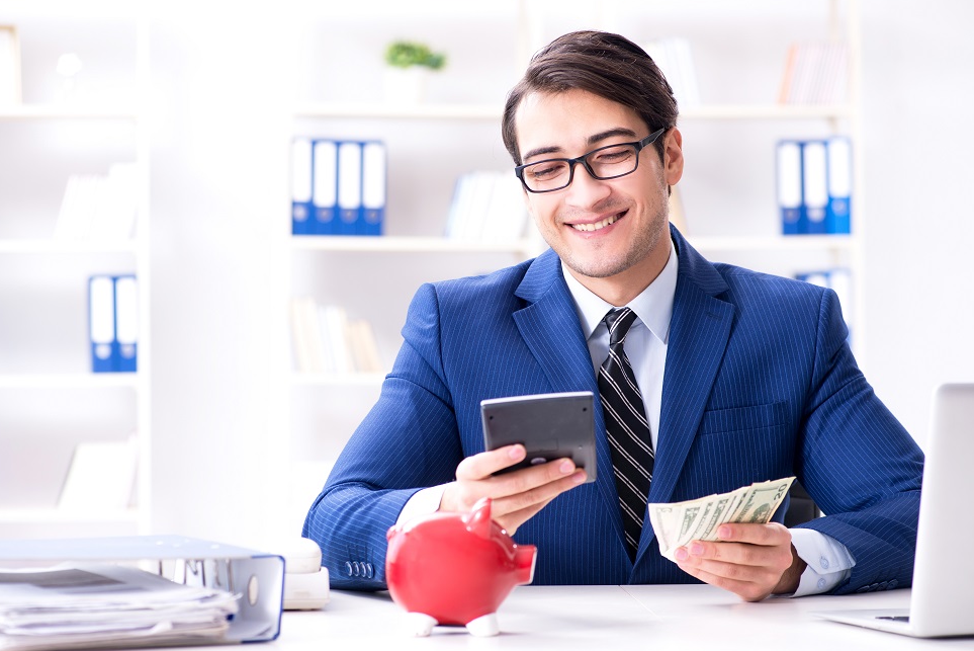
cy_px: 322
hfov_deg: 18.7
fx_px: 2950
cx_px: 482
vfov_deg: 12.6
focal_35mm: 109
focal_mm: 105
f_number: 5.6
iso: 200
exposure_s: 1/100
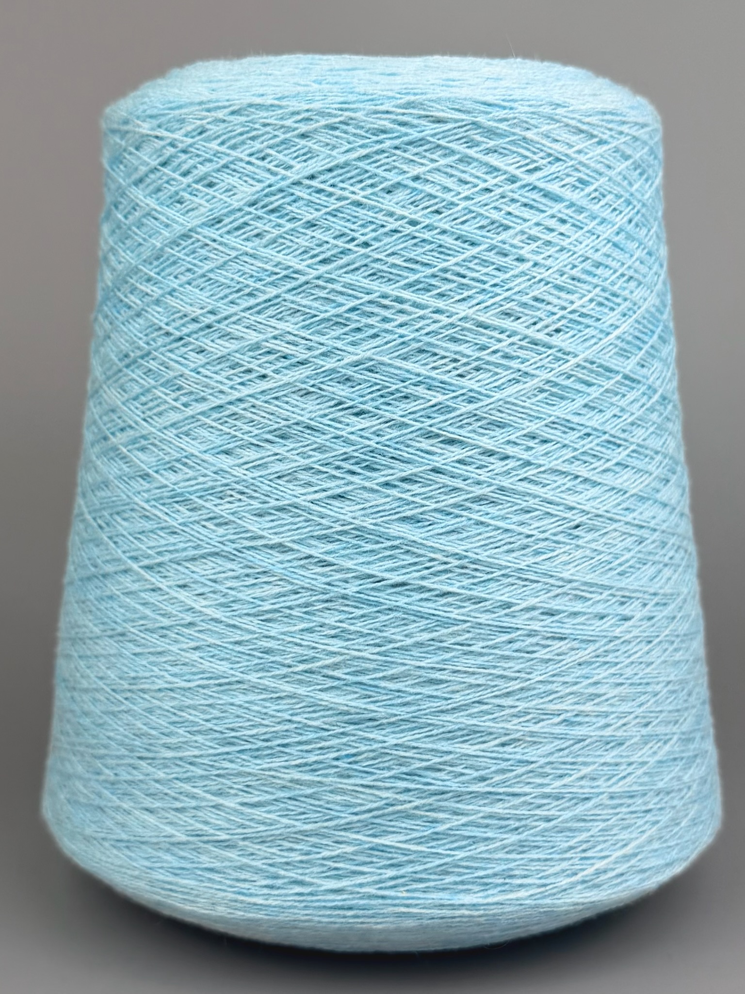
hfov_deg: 56.8
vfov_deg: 71.6
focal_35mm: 24
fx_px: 689
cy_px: 497
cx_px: 372
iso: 80
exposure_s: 1/1385
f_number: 1.78
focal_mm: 6.76
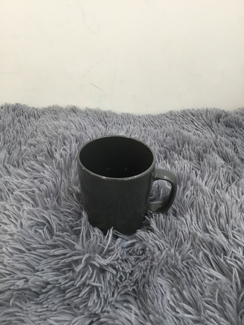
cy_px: 162
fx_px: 291
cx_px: 122
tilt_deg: -37.4
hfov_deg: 45.4
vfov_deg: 58.4
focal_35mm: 31
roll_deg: -1.1
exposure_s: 1/33
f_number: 2.4
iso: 100
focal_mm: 3.3
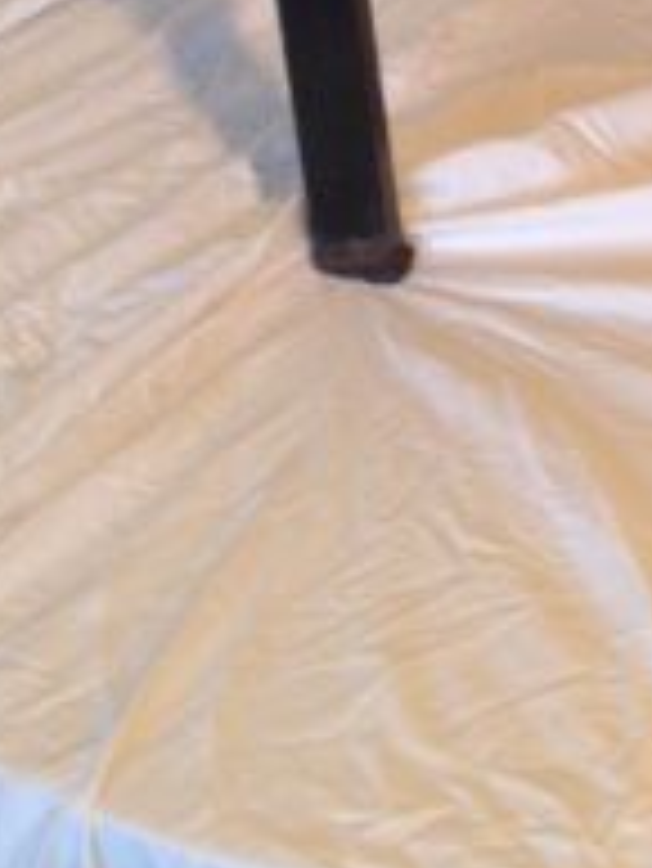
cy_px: -270
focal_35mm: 116
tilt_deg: -23.9
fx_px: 2910
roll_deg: +1.3
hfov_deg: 12.2
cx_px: 976
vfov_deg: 16.1
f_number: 2.4
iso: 50
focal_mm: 4.28
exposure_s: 1/30
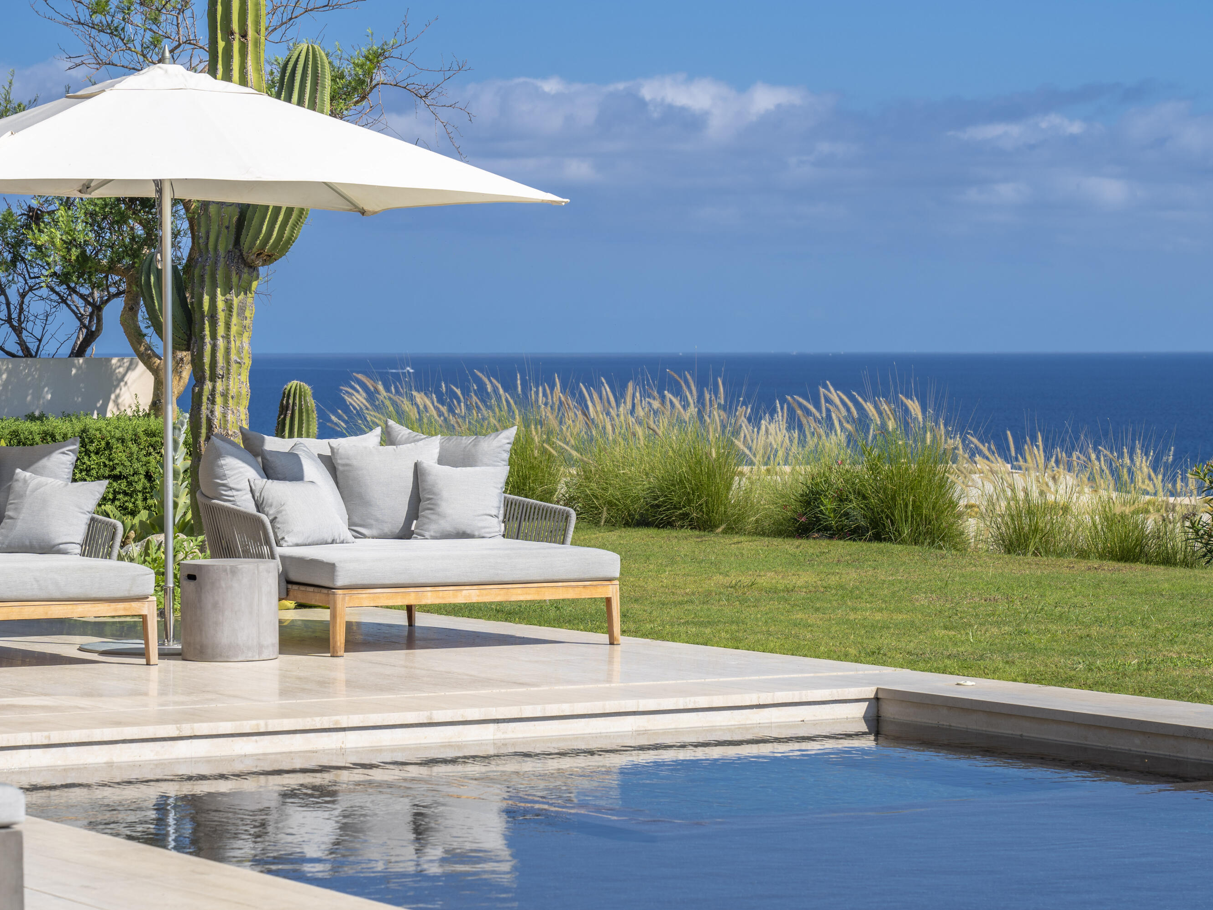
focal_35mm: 114
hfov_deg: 17.3
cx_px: 582
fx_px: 3995
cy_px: 456
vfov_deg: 13.0
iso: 100
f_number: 9
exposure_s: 1/400
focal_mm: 105
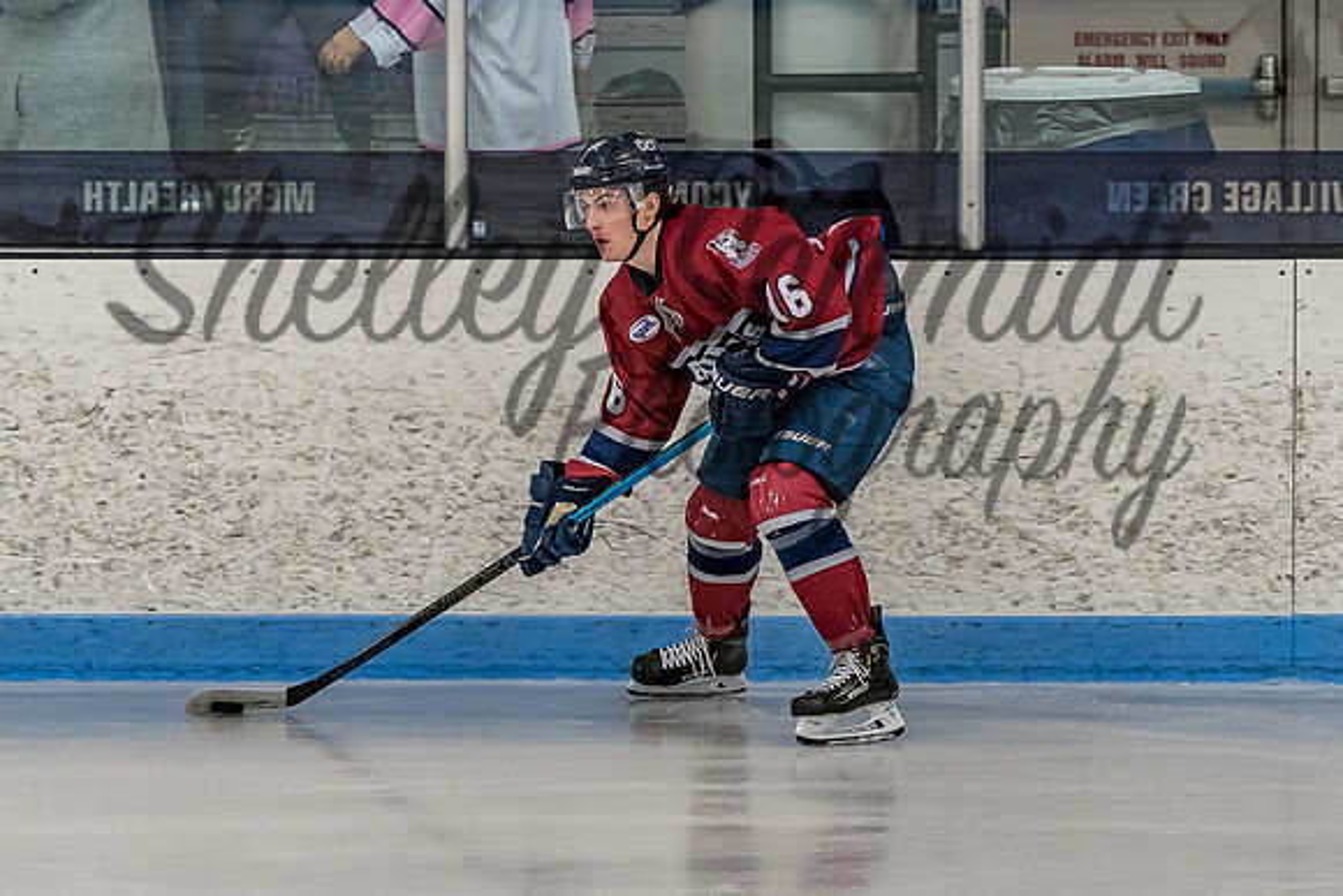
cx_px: 724
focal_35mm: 296
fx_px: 11041
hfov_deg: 7.0
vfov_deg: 4.6
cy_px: 312
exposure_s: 1/800
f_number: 3.5
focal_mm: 120
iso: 2000
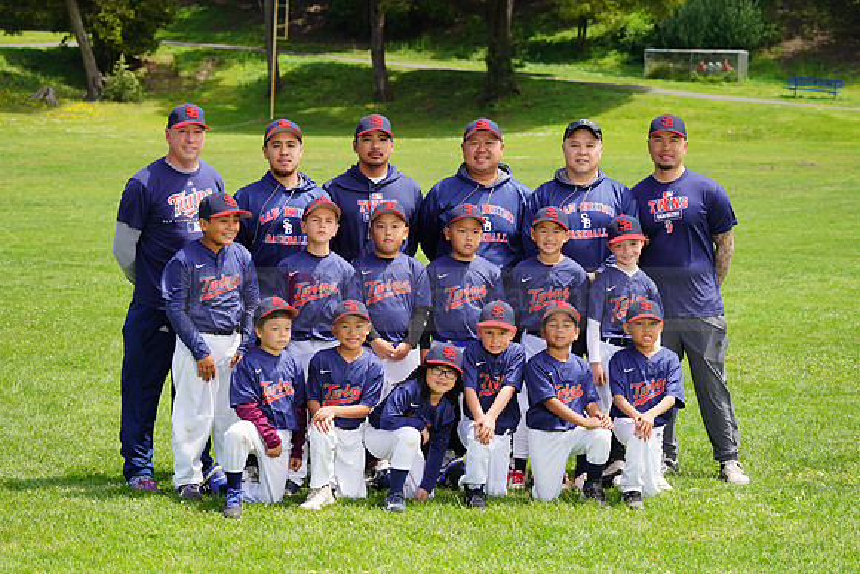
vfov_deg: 13.7
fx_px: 2389
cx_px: 430
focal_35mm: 100
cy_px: 287
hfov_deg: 20.4
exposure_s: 1/250
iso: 100
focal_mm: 100
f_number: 7.1
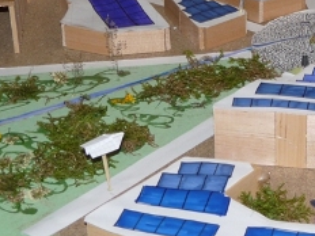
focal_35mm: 124
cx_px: 364
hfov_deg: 15.4
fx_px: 1128
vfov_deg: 11.9
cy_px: 26
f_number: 3
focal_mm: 8
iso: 100
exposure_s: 1/30
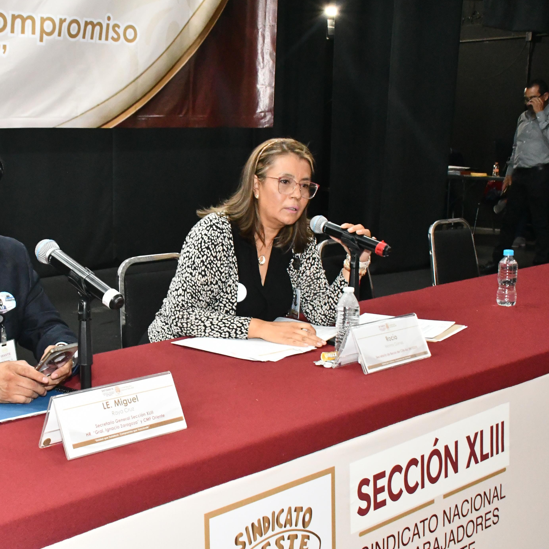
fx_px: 897
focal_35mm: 50
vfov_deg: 34.0
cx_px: 163
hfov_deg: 33.6
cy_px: 274
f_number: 10
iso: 9000
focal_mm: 26
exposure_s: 1/60
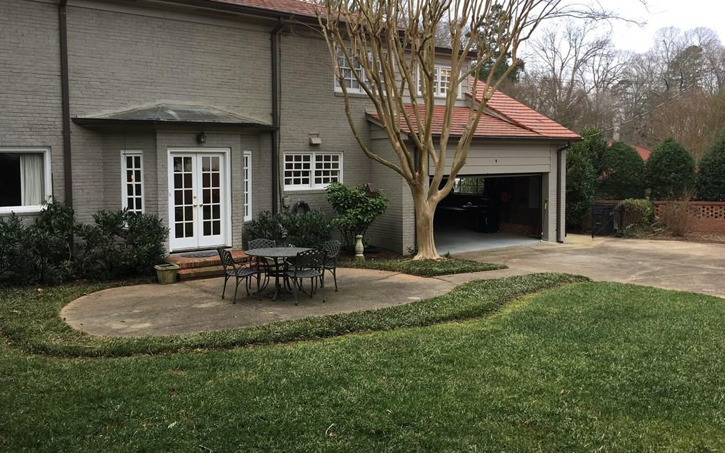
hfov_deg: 61.2
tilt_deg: -2.4
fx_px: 613
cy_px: 203
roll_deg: -1.8
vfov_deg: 40.6
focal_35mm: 31
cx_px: 363
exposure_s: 1/120
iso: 25
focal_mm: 4.15
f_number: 2.2
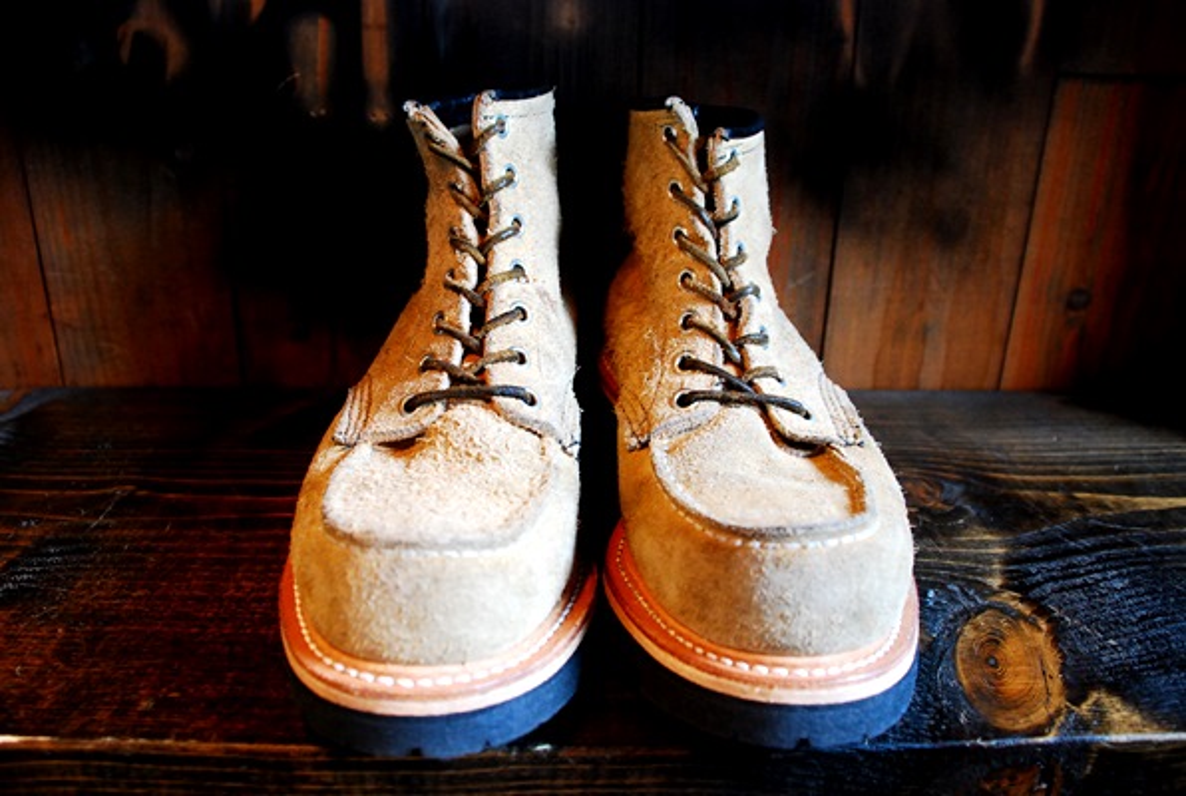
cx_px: 593
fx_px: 990
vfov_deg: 43.8
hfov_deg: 61.8
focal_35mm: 30
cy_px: 398
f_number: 3.8
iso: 1000
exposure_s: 1/30
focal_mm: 20
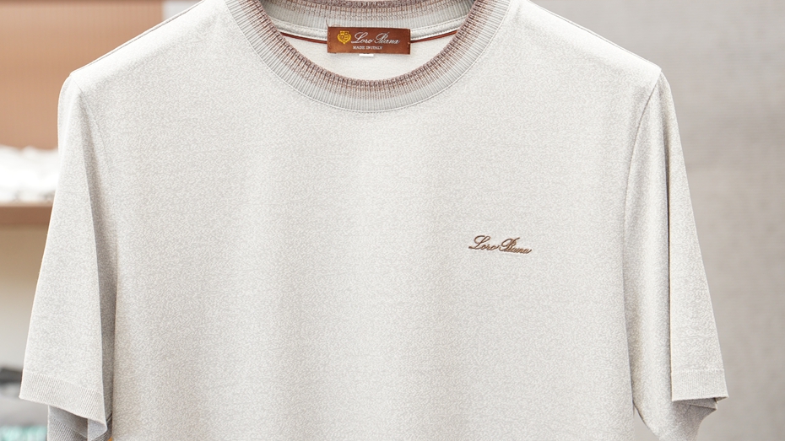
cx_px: 360
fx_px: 2240
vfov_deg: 11.2
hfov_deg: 19.9
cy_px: 141
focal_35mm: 108
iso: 400
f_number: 4
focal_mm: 59
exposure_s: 1/125
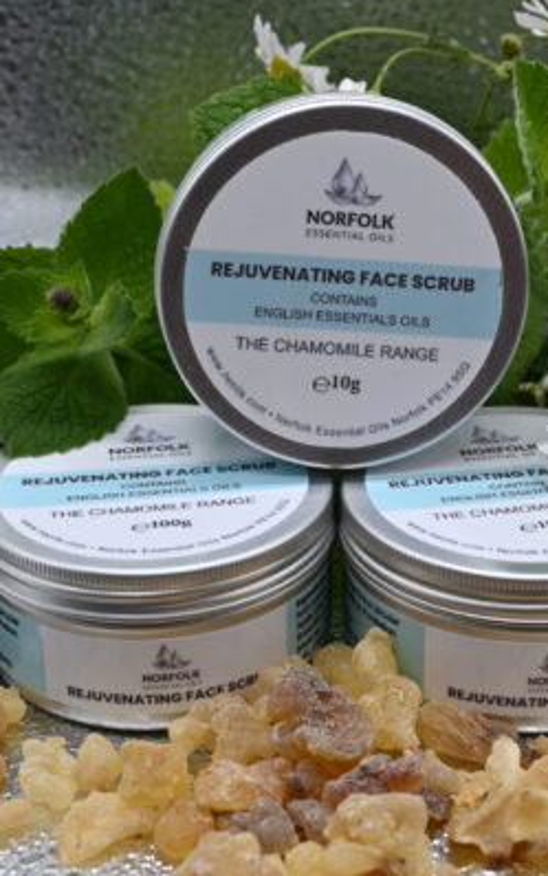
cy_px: 438
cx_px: 343
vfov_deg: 32.3
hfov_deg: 20.5
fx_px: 1514
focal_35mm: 63
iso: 180
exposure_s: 1/250
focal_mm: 27.5
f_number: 5.6
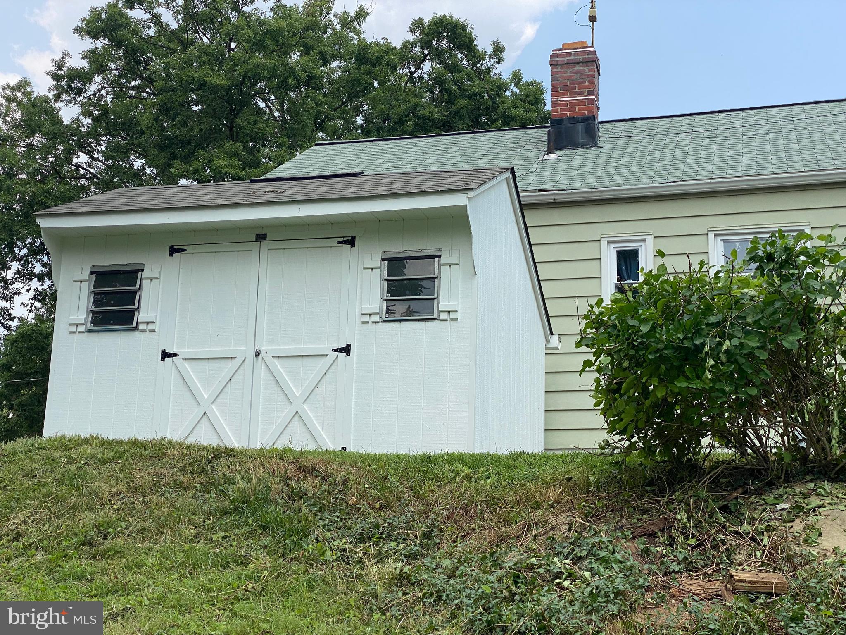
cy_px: 318
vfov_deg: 28.0
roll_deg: -0.9
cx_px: 423
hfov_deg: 36.8
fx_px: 1271
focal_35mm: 52
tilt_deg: +12.2
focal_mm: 6
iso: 20
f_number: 2
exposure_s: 1/1653
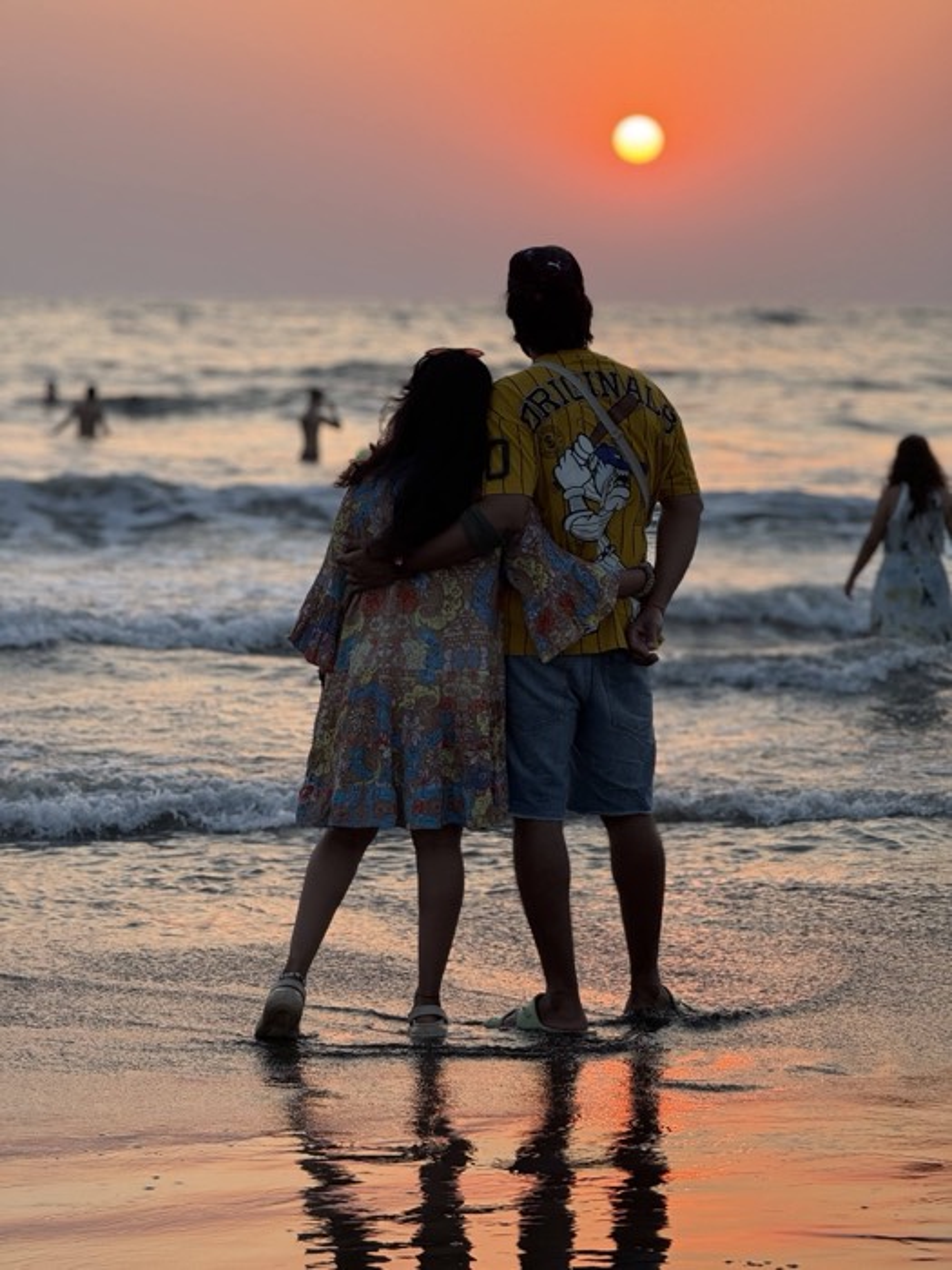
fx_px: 4400
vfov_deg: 16.4
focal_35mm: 120
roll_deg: -0.9
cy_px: 635
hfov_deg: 12.3
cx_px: 476
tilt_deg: -4.0
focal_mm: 15.66
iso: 64
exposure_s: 1/261
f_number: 2.8
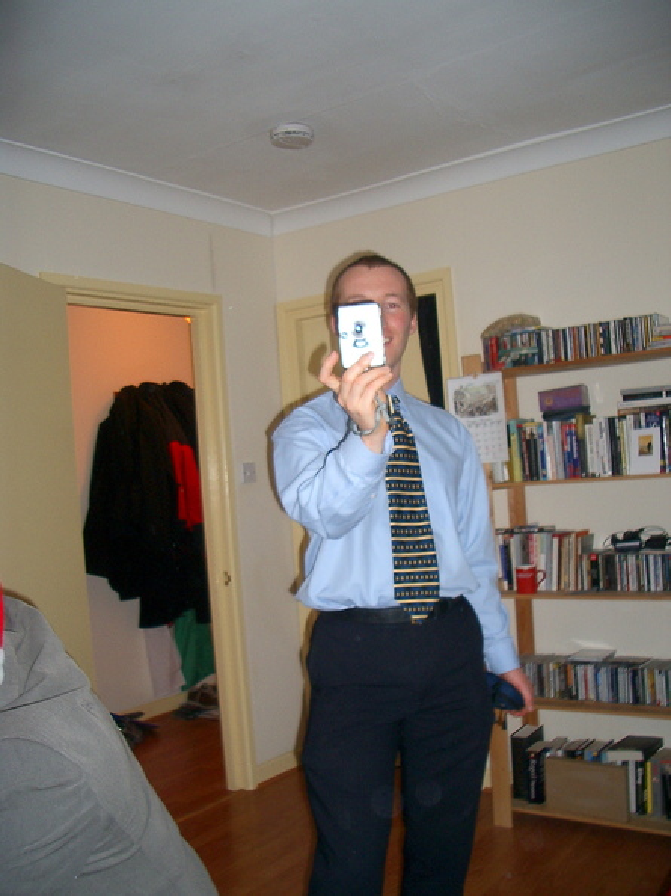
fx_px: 905
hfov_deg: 40.7
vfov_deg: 52.6
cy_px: 448
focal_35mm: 35
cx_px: 336
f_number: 2.6
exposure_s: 1/40
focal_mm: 5.8
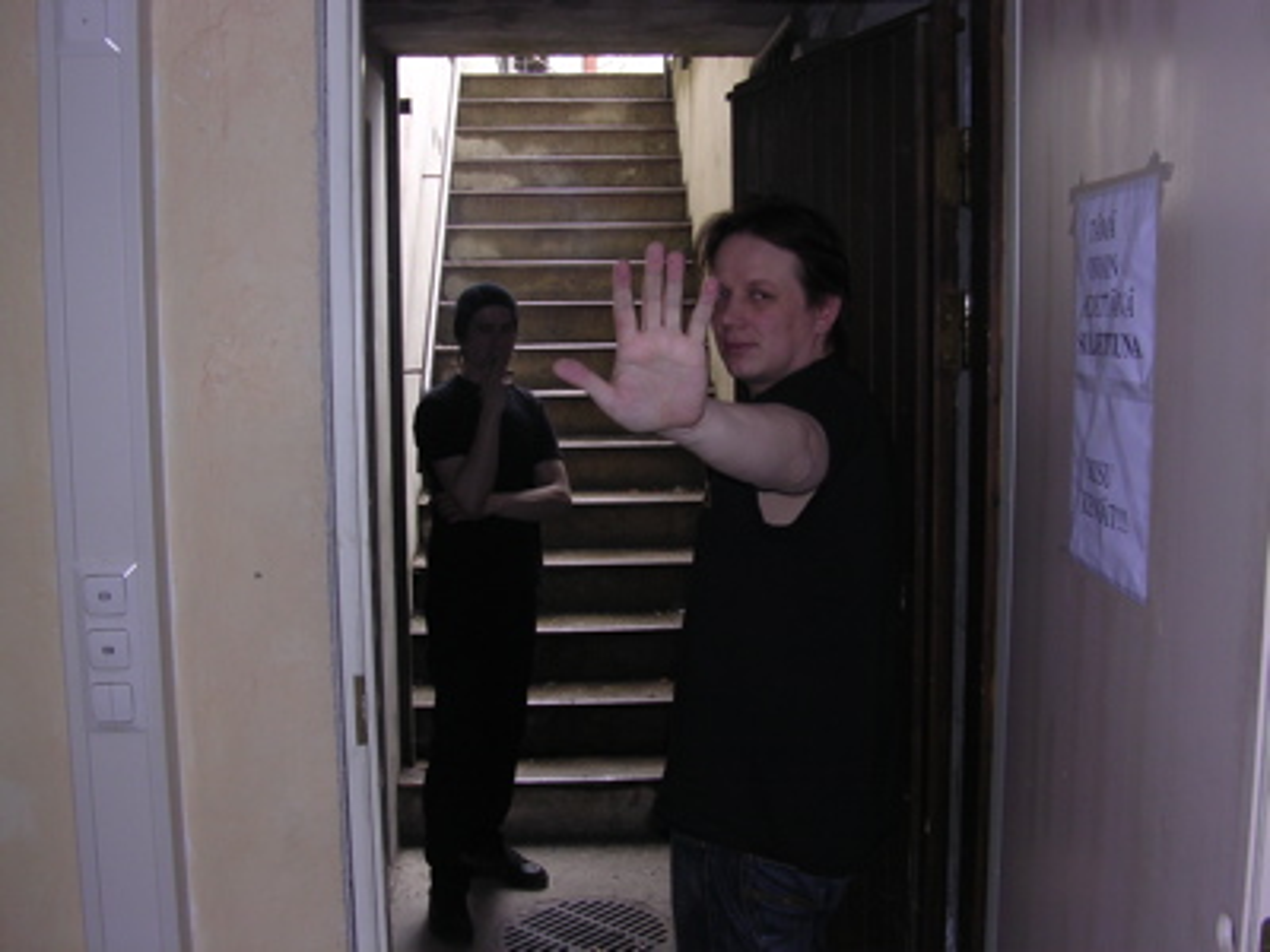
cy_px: 476
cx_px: 635
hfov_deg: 49.0
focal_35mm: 38
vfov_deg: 37.7
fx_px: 1394
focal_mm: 5.8
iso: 100
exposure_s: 1/60.1
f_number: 2.8
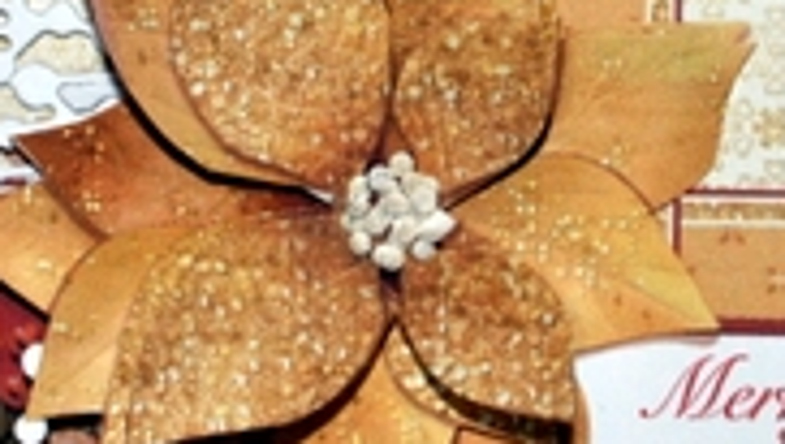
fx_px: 1939
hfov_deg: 22.6
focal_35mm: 93
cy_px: 194
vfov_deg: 13.1
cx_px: 617
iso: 250
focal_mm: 24
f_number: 5.6
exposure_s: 1/60
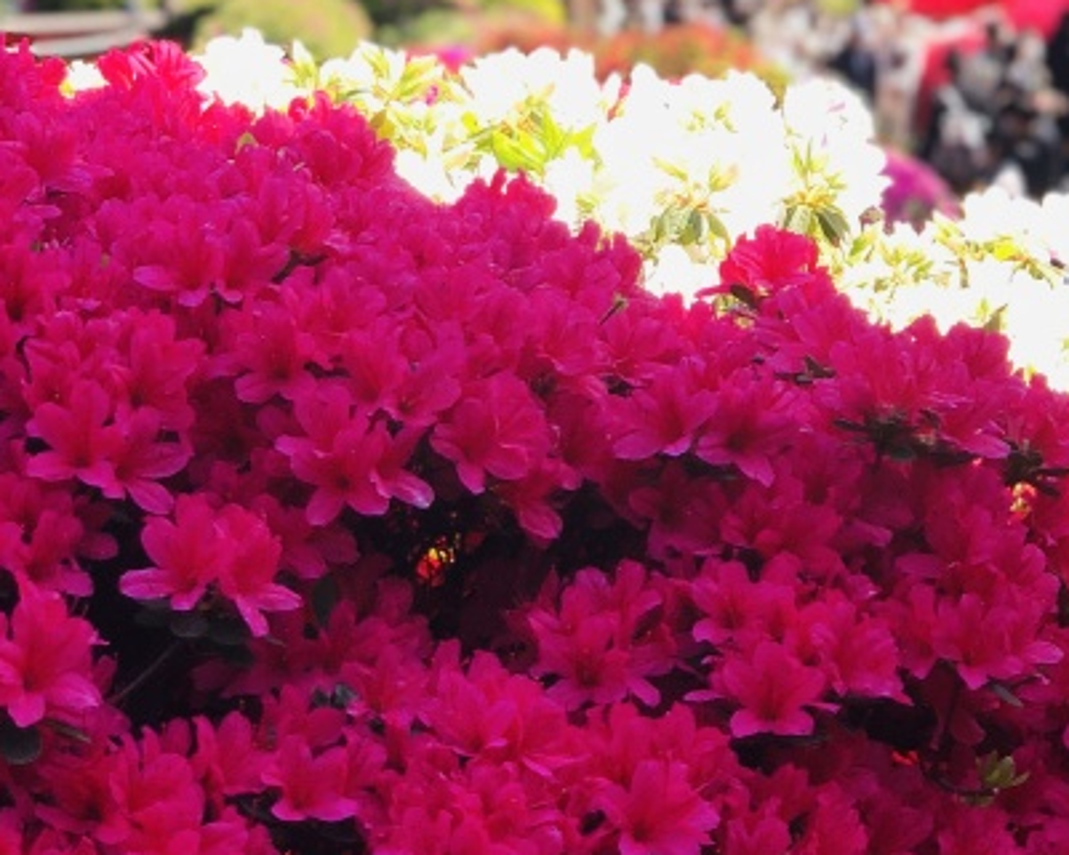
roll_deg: -1.9
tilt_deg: -7.0
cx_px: 810
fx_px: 4810
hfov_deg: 12.6
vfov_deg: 10.1
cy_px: 27
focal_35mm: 152
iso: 16
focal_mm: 6
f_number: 2.4
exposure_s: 1/227
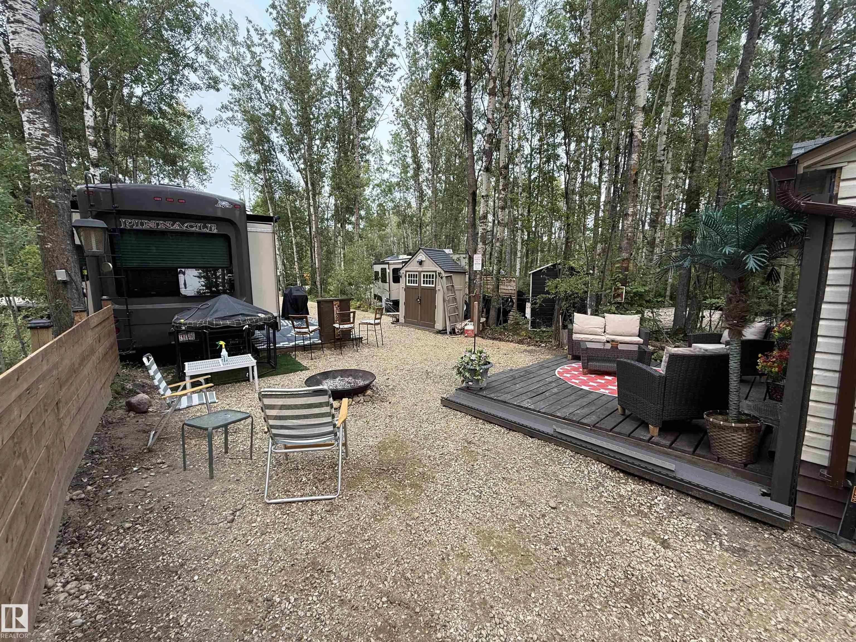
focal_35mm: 14
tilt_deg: -8.3
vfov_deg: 85.7
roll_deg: +0.2
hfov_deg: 102.1
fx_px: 346
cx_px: 428
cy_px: 321
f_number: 2.2
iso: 64
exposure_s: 1/368
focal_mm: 2.22
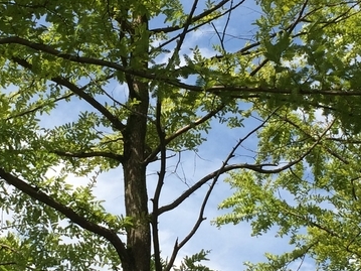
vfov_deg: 15.2
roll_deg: -0.6
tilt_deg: +28.5
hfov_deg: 20.2
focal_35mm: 97
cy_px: 162
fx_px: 1011
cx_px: 138
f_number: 2.2
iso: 32
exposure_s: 1/2564
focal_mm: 4.15
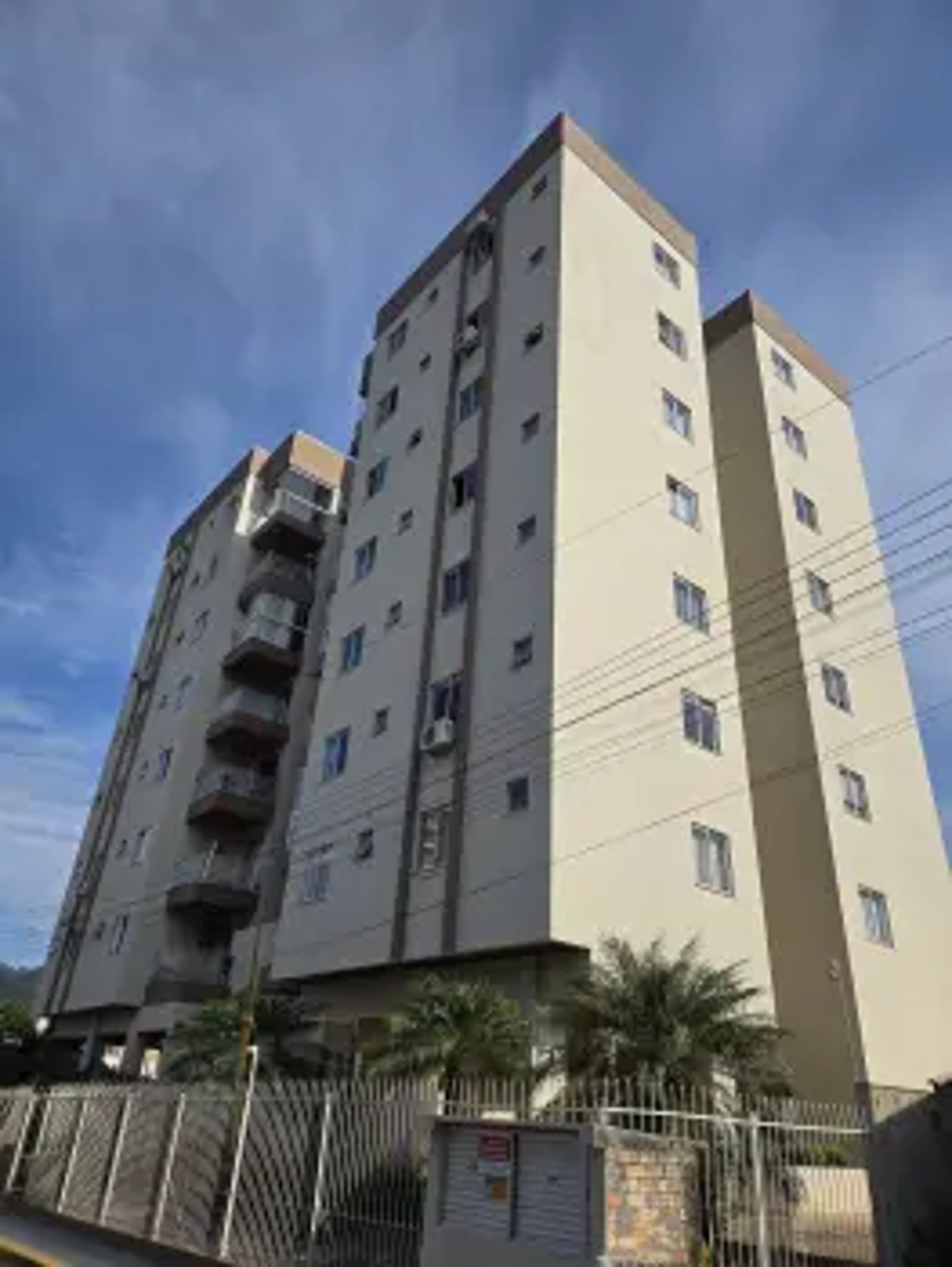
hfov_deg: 58.9
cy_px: 634
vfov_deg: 73.9
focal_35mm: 23
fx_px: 842
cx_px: 476
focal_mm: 5.4
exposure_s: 1/6412
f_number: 1.8
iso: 80
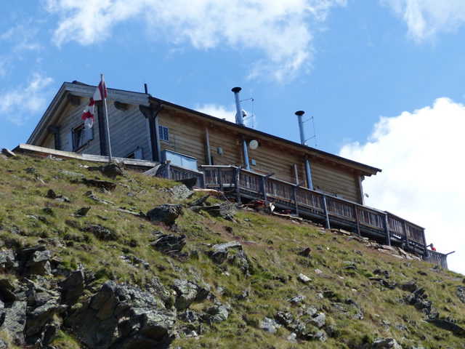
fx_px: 1464
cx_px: 232
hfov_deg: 18.0
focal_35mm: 109
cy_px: 174
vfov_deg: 13.6
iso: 100
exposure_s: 1/800
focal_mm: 19.6
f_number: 4
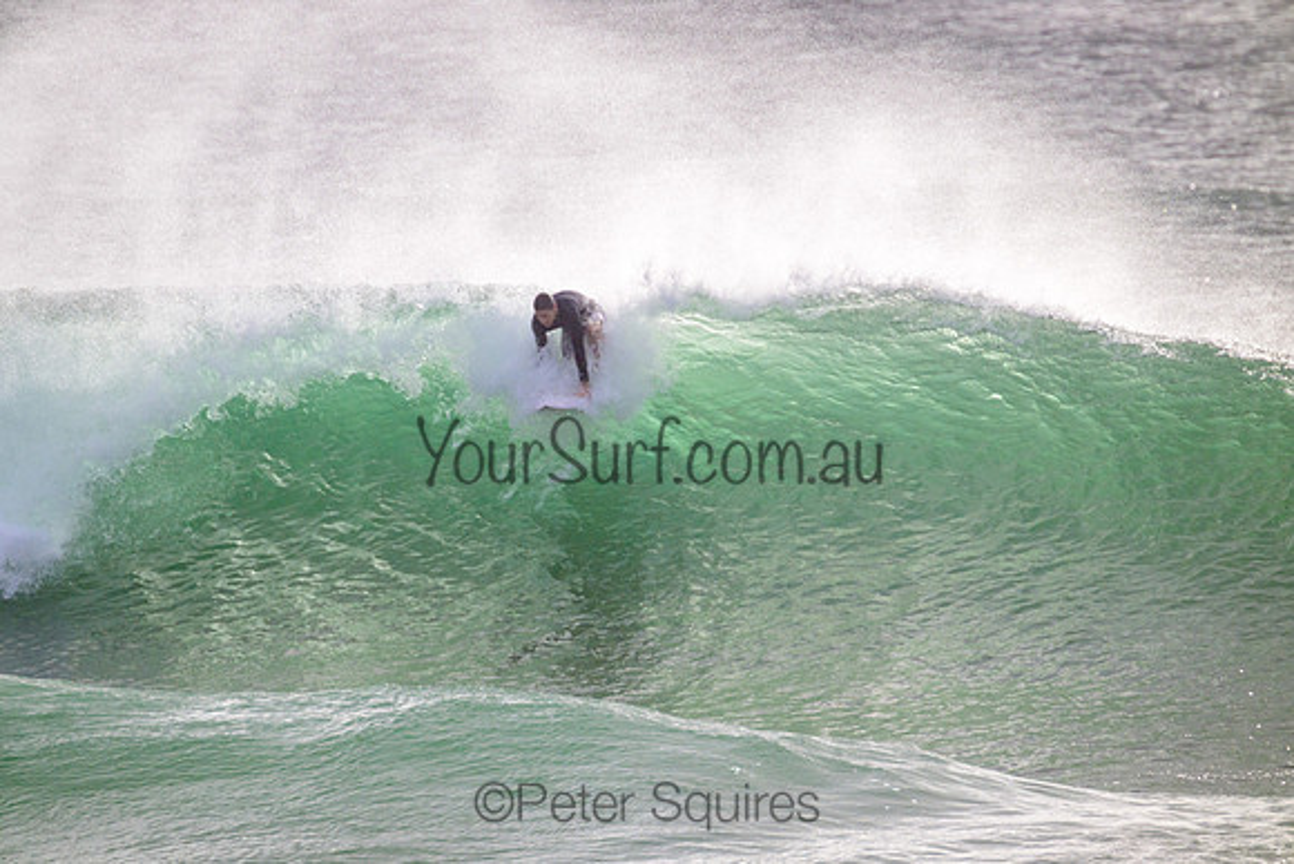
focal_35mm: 800
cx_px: 647
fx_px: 28761
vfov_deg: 1.7
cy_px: 432
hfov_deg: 2.6
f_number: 11
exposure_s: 1/2000
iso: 720
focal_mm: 800
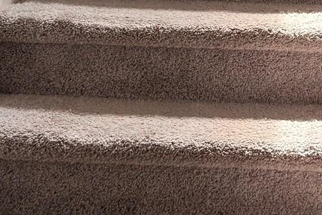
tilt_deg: -4.3
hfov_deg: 19.8
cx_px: 249
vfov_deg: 12.8
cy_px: -90
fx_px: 912
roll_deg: -1.4
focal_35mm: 102
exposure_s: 1/178
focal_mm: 6.76
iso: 125
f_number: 1.78
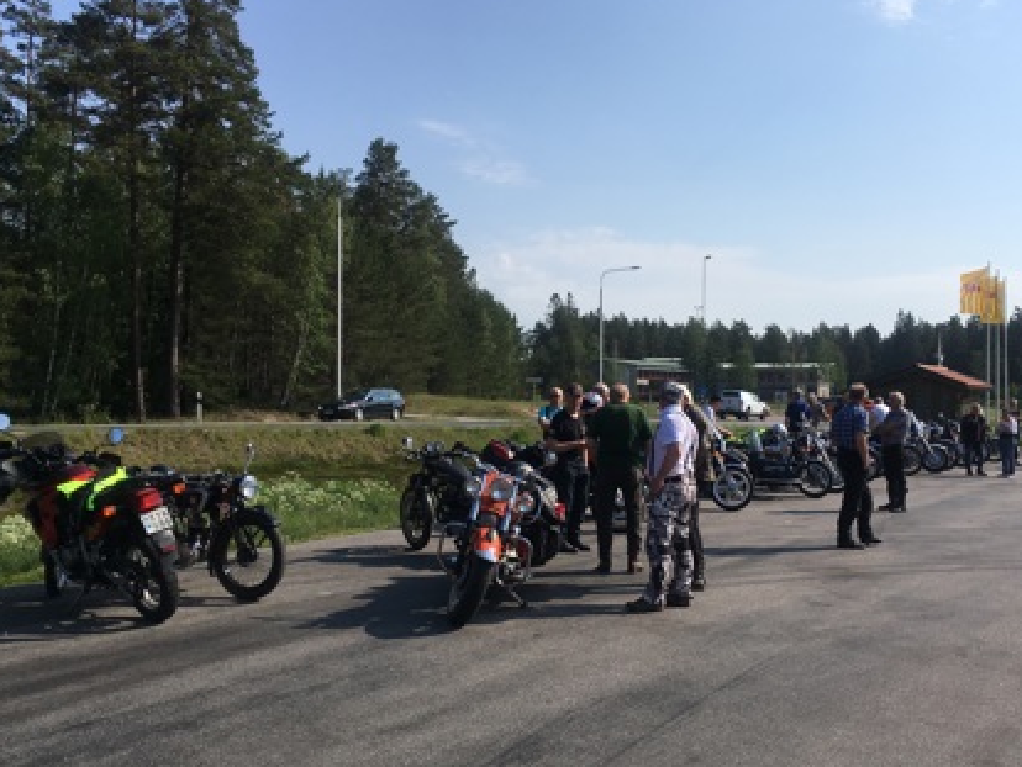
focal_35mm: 35
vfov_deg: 40.7
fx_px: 1034
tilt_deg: -0.8
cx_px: 531
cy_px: 411
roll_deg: -0.4
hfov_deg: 52.6
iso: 25
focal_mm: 4.15
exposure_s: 1/2404
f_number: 2.2
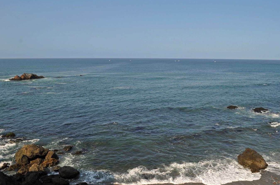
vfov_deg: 43.4
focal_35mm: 30
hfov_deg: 62.0
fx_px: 233
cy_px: 88
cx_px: 142
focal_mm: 18
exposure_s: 1/320
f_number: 9
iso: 200
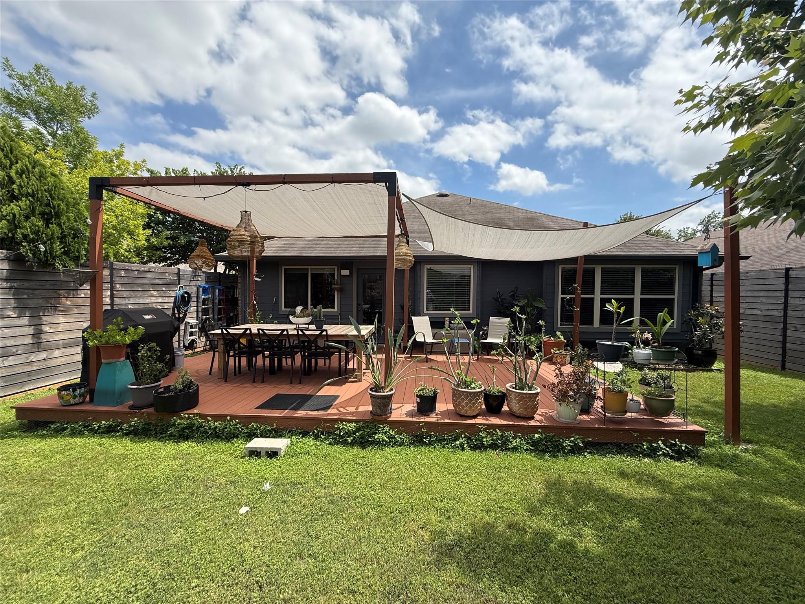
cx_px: 402
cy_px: 302
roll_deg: -0.5
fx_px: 326
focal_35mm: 14
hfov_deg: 102.1
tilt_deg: -0.8
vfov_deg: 85.7
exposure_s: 1/2092
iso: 64
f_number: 2.2
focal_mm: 2.22
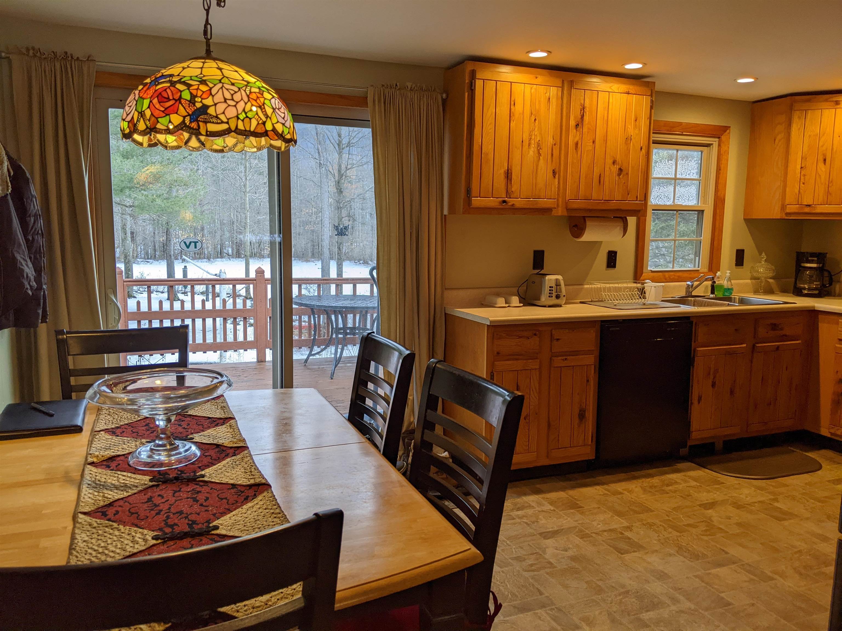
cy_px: 316
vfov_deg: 51.4
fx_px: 657
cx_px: 421
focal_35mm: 27
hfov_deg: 65.3
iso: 48
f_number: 1.8
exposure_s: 1/120
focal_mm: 4.44
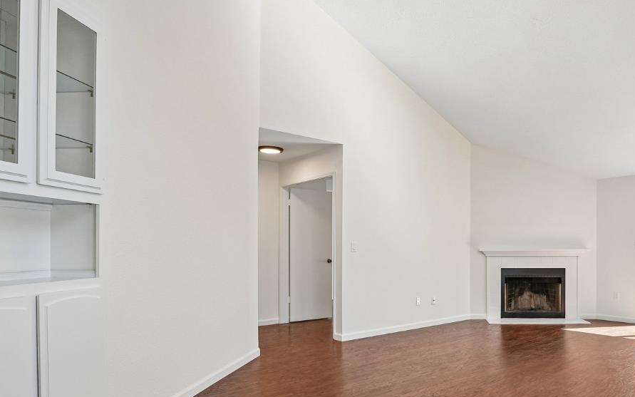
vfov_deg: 50.6
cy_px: 248
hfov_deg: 72.4
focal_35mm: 24
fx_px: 415
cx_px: 426
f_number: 8
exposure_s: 1/50
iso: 640
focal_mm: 14
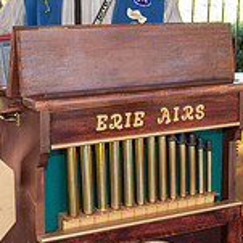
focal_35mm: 91
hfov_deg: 19.1
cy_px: 74
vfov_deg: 19.0
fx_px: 723
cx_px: 112
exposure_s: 1/200
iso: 800
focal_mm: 24
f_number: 5
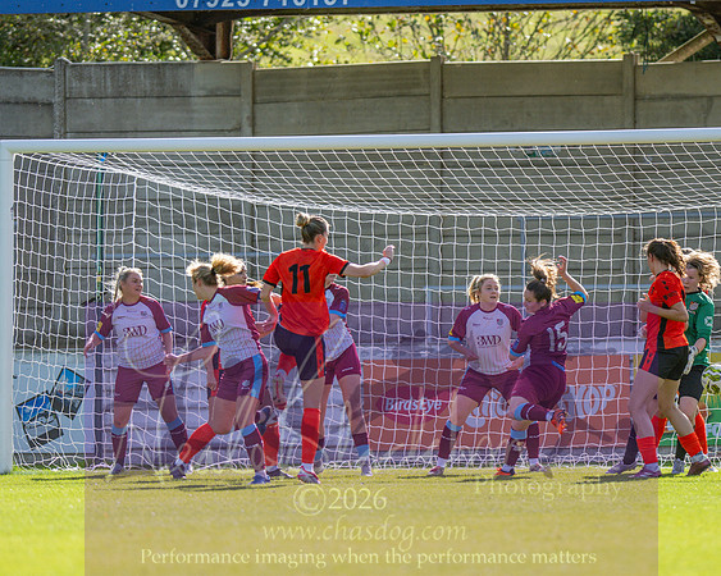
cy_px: 289
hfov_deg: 3.7
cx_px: 283
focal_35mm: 519
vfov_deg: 3.0
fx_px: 11073
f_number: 2.8
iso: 200
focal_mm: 300
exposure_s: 1/3200
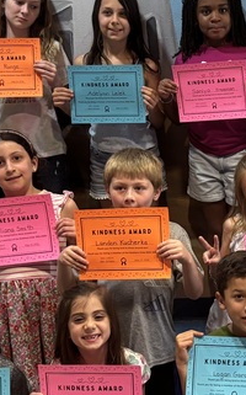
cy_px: 202
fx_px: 946
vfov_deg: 23.6
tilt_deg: -14.4
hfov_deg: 14.5
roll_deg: +2.9
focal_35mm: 88
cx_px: 272
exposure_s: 1/60
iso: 250
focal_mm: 5.96
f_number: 1.6
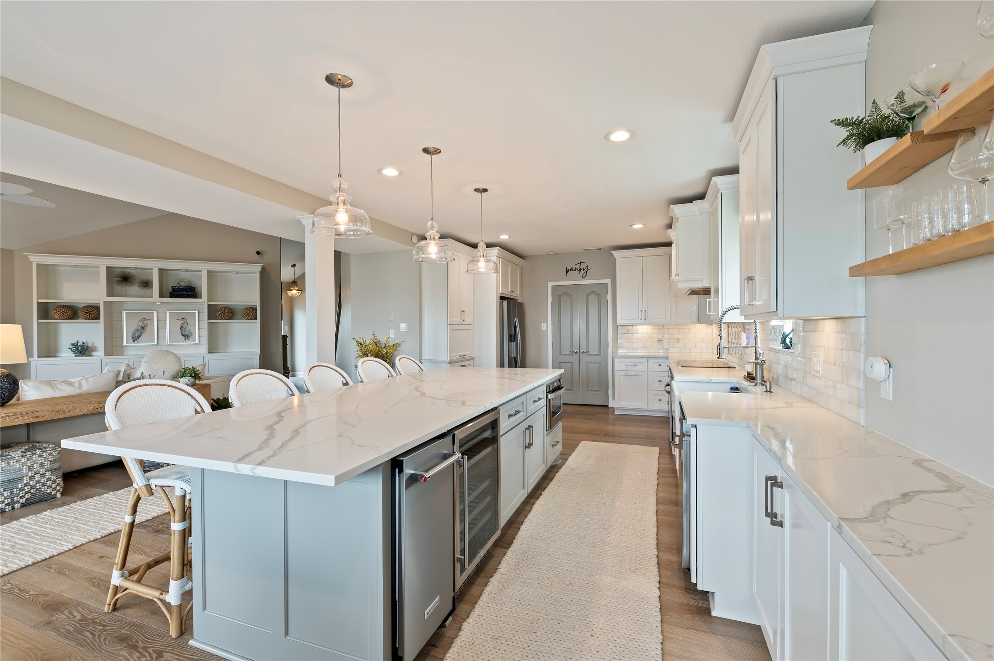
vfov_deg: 77.2
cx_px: 497
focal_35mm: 15
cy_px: 330
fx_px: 414
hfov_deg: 100.4
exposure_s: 1/4
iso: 125
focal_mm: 15
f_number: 6.3
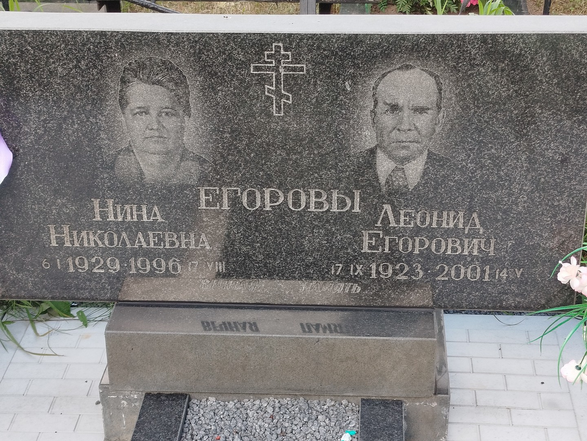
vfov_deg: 56.8
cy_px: 220
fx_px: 407
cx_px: 294
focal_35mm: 24
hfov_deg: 71.6
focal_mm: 5.31
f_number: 1.7
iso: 64
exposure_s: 1/100
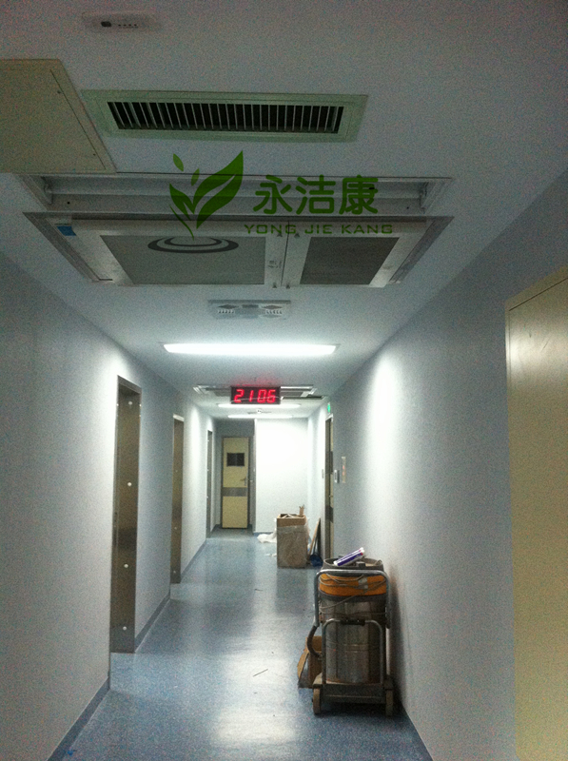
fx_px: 768
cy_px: 380
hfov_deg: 40.6
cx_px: 284
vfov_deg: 52.7
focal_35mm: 35
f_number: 2.8
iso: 320
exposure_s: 1/15
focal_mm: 3.85
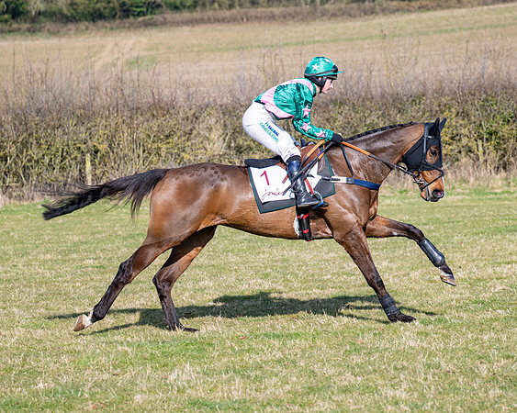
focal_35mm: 133
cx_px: 251
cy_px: 206
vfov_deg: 11.6
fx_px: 2028
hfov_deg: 14.5
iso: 100
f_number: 2.8
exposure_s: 1/2000
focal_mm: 78
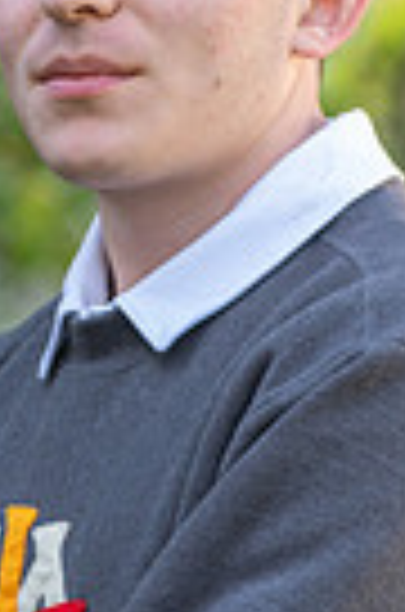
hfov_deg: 3.1
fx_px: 7598
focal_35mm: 448
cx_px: 124
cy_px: 320
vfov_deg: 4.6
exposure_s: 1/125
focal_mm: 135
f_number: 4
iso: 250
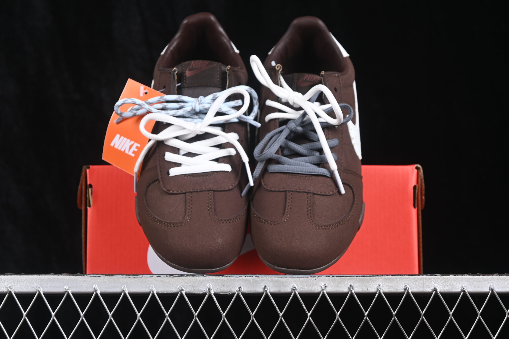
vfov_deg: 18.2
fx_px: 1060
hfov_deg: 27.0
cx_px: 254
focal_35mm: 75
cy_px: 170
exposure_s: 1/60
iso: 160
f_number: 6.3
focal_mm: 50
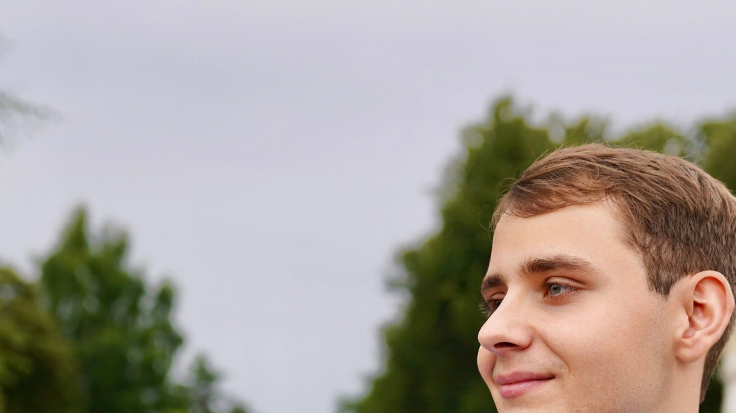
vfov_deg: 12.9
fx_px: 1766
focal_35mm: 91
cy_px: 549
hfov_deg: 23.5
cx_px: 449
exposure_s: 1/1000
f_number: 2.8
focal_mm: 35.6
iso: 100
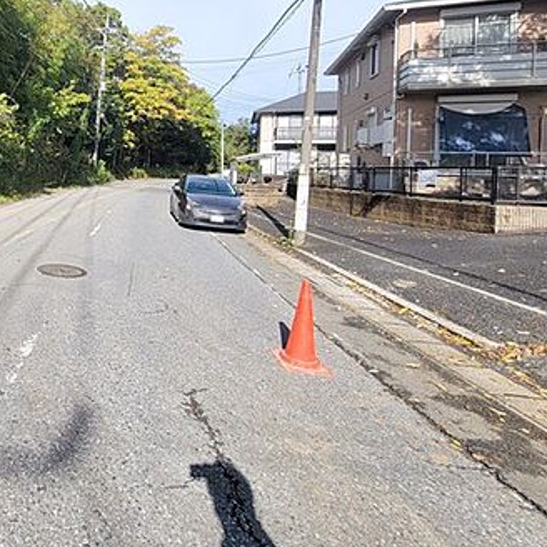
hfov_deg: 62.1
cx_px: 67
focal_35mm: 21
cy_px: 175
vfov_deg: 69.7
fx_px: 375
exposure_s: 1/1347
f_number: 2.2
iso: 50
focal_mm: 2.2
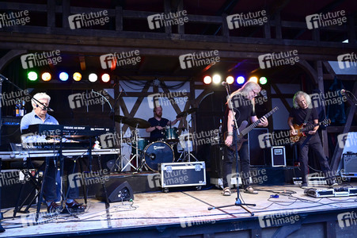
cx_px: 178
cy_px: 119
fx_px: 297
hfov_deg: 62.0
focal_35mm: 30
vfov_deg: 43.5
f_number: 3.5
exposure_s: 1/125
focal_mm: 30
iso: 2000
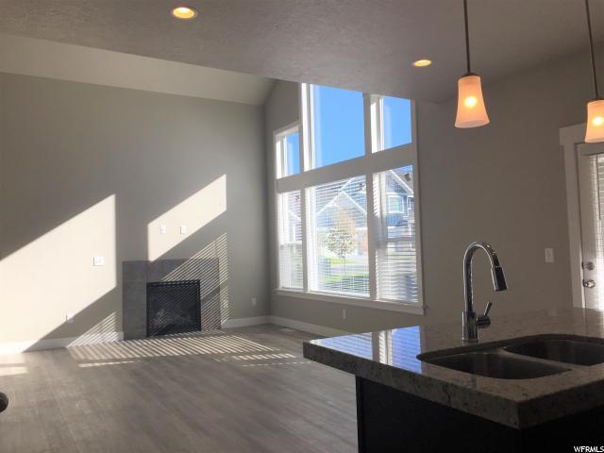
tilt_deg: +3.2
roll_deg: +0.8
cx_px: 302
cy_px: 226
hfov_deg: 61.7
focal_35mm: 29
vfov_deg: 48.2
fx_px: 506
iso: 32
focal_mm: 4.15
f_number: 2.2
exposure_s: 1/824
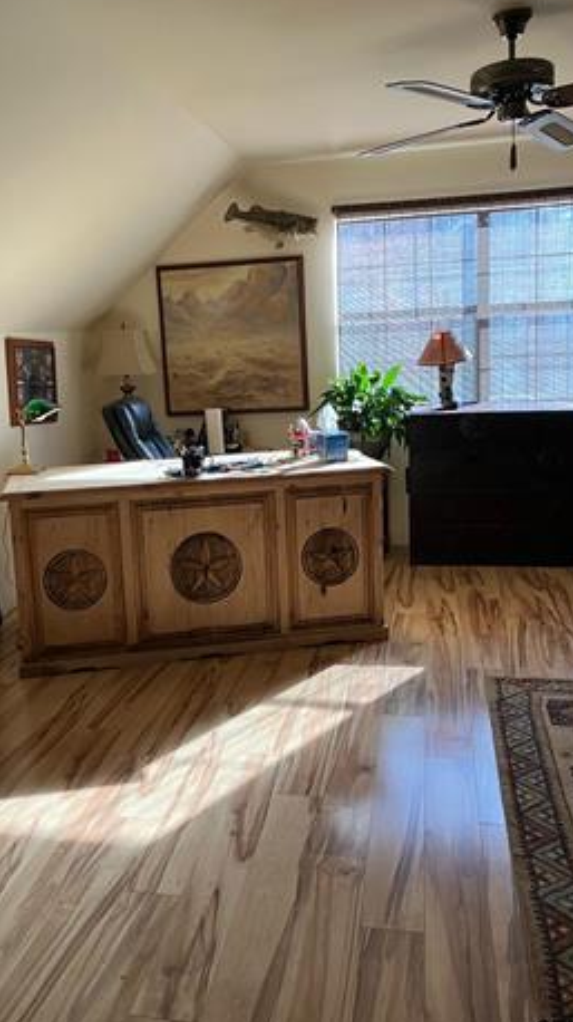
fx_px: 866
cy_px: 500
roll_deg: +2.6
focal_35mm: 32
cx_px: 218
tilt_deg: -10.7
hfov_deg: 36.4
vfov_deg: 61.0
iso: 80
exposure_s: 1/77
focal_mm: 3.99
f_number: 1.8
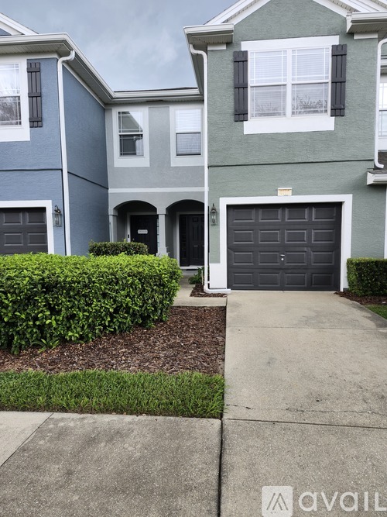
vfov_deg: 73.9
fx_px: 343
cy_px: 258
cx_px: 194
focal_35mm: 23
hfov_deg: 58.9
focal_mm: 5.54
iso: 40
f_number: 1.8
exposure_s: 1/180
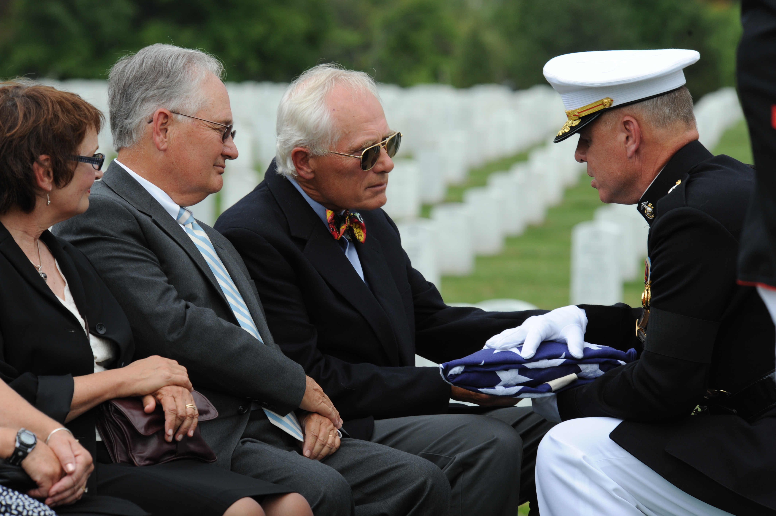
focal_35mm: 230
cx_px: 388
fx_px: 4955
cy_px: 258
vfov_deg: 6.0
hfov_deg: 9.0
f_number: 9
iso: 640
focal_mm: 230
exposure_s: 1/400
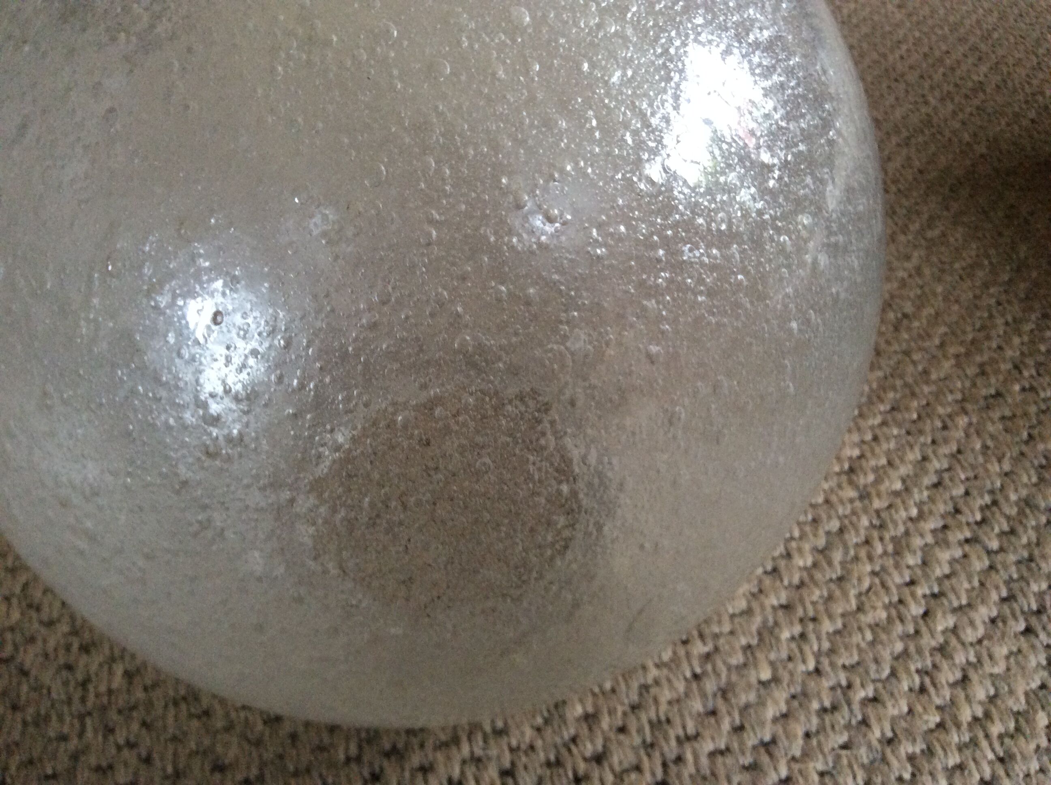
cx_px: 526
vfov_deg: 44.1
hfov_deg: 56.9
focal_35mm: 32
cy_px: 392
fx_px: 970
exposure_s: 1/25
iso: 200
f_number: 2.4
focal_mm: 3.3
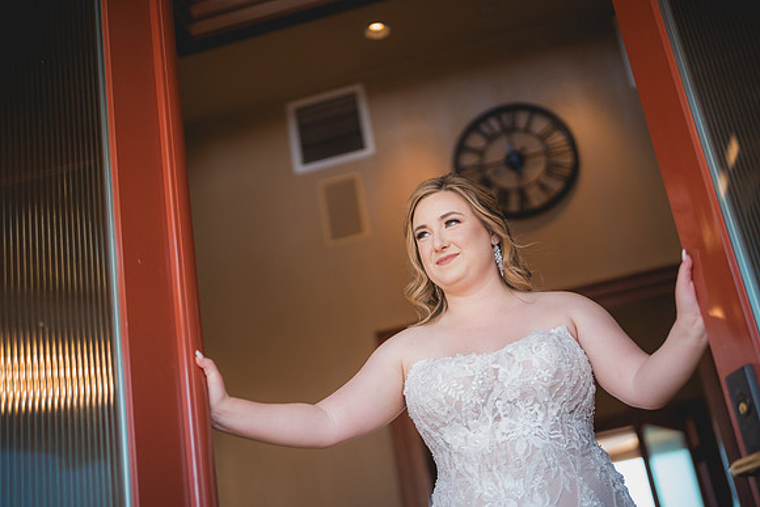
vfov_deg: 27.0
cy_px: 254
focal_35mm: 50
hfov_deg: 39.6
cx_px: 380
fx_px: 1056
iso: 1250
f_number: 1.4
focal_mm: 50
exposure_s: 1/3200
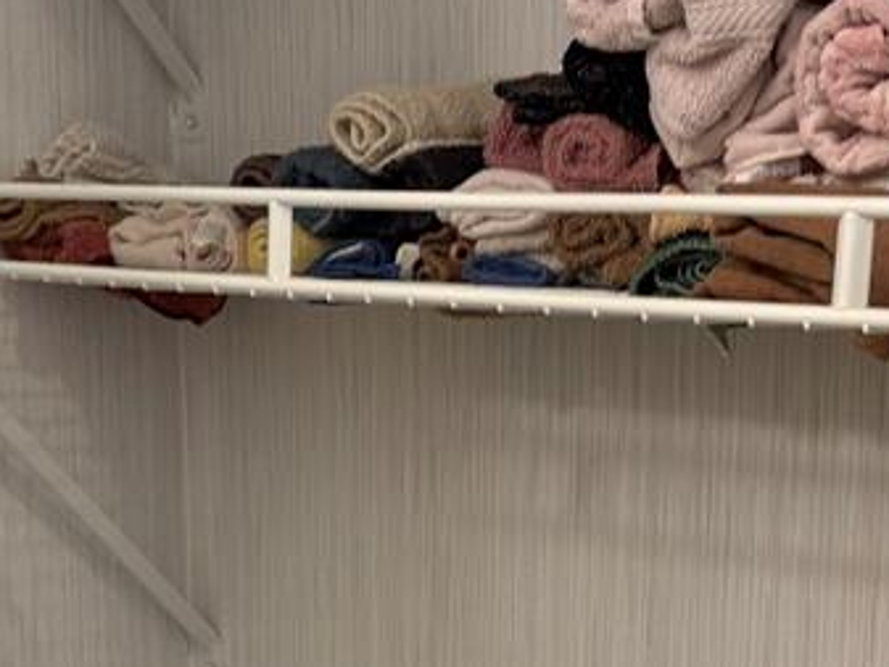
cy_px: 577
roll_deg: +0.1
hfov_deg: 24.7
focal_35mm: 79
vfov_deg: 18.4
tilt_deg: -12.9
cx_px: 419
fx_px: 2030
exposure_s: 1/60
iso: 125
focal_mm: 5.96
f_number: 1.6
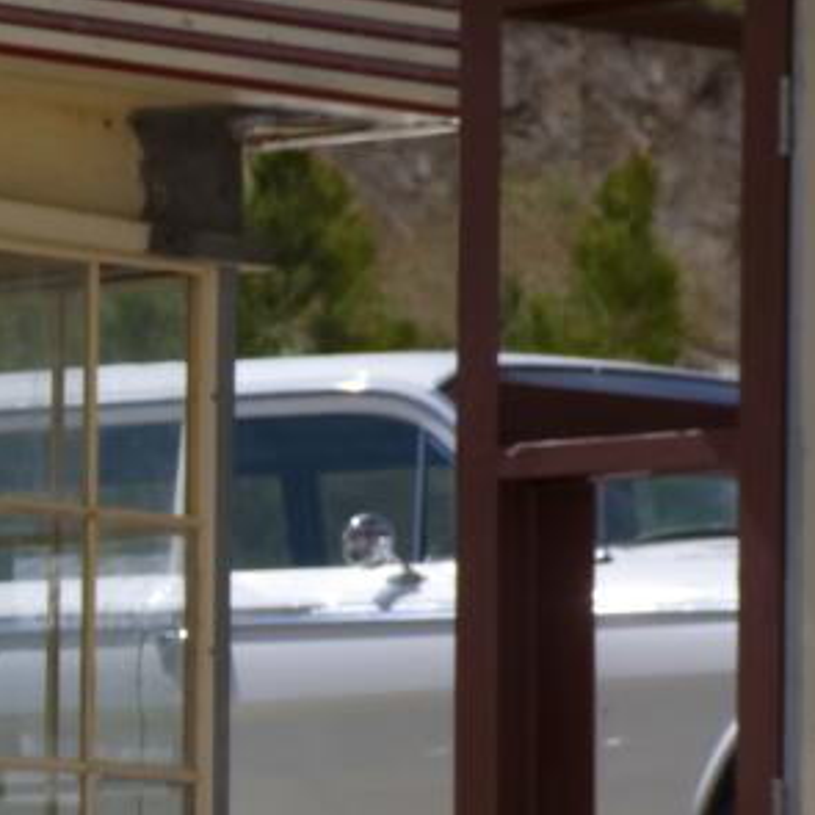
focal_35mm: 374
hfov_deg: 4.5
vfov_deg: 4.7
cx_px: -1801
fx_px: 9962
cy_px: 1162
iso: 100
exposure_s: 1/200
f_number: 11
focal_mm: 65
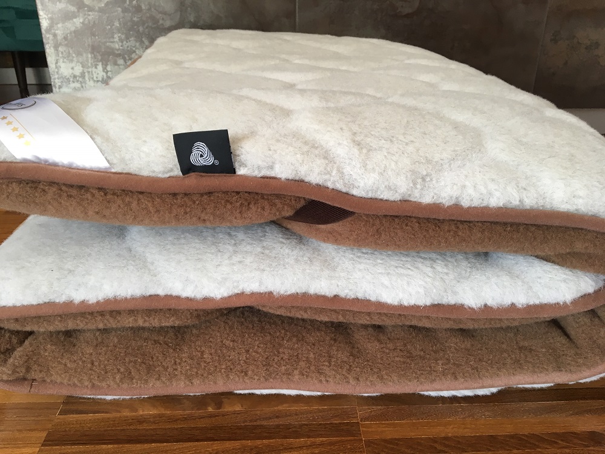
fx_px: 507
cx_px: 302
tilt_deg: -25.2
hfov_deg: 61.7
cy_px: 227
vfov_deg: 48.2
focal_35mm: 29
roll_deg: -1.3
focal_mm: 4.15
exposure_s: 1/33
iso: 64
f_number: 2.2
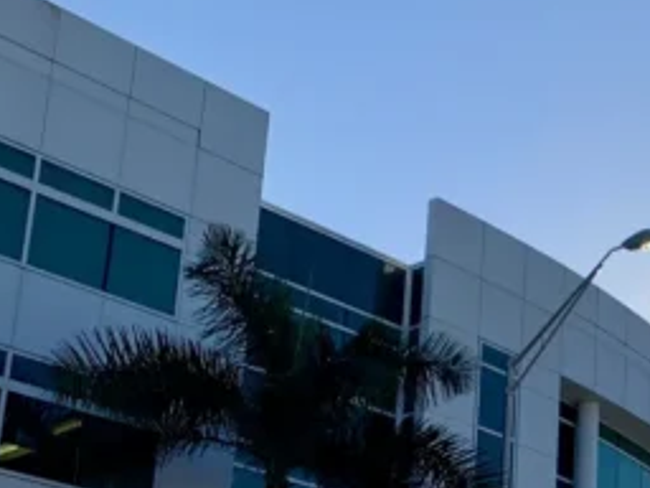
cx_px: 823
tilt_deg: +15.5
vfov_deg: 18.2
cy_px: 529
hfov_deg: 22.6
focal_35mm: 78
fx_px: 1465
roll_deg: +0.3
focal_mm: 4.25
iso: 25
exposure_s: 1/3788
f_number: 1.8
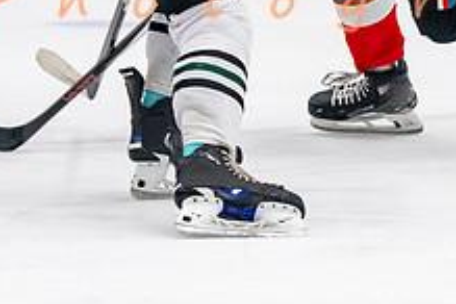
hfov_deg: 4.2
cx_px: 361
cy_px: 35
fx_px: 6143
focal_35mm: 485
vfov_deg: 2.8
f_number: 3.2
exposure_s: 1/640
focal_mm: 100
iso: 2000
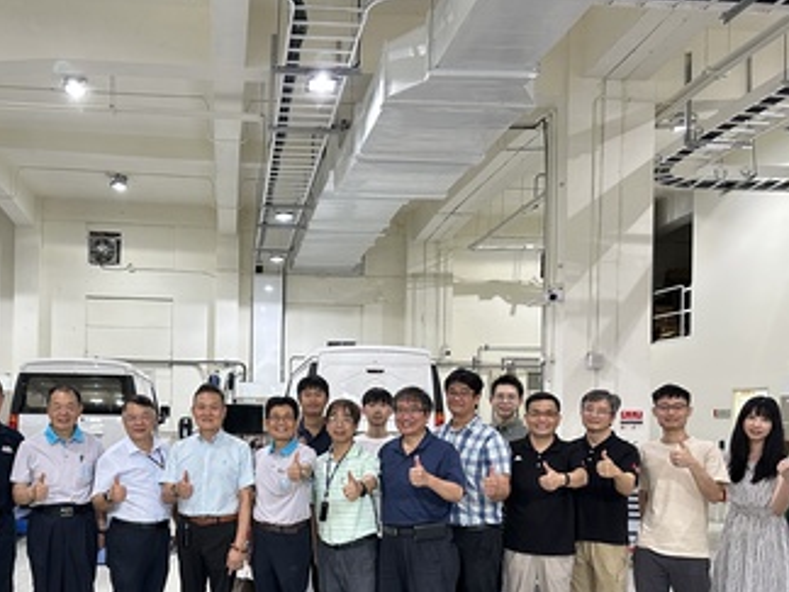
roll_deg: -0.7
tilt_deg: +0.3
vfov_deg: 38.1
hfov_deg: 49.5
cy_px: 413
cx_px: 285
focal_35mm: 37
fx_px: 843
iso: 320
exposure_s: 1/60
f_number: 1.78
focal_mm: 6.86
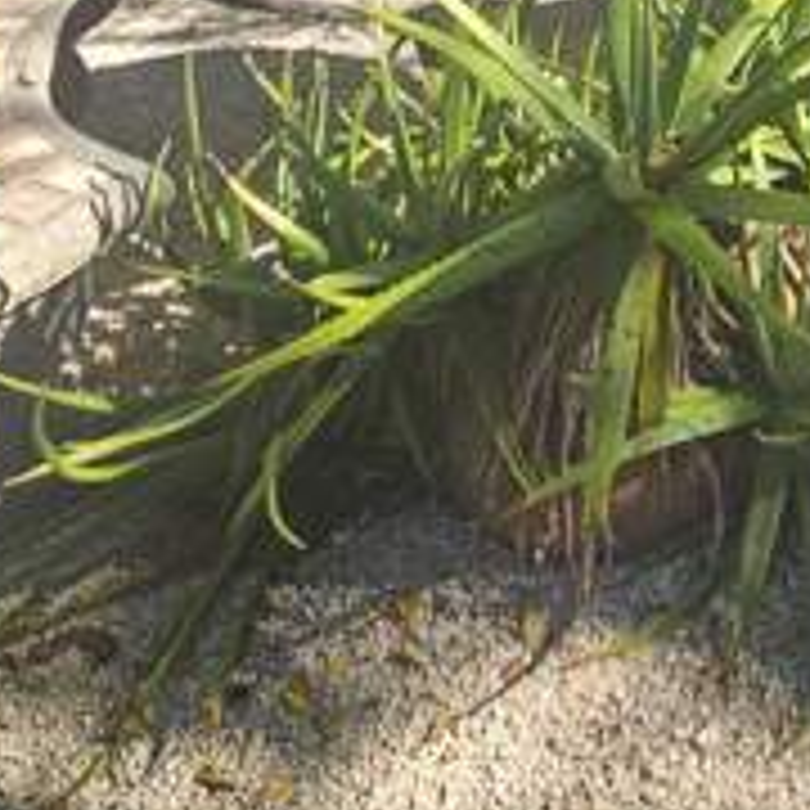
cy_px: -513
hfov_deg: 29.3
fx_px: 1350
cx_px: 940
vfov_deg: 23.6
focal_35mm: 51
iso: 50
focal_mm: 2.2
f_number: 2.2
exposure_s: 1/335
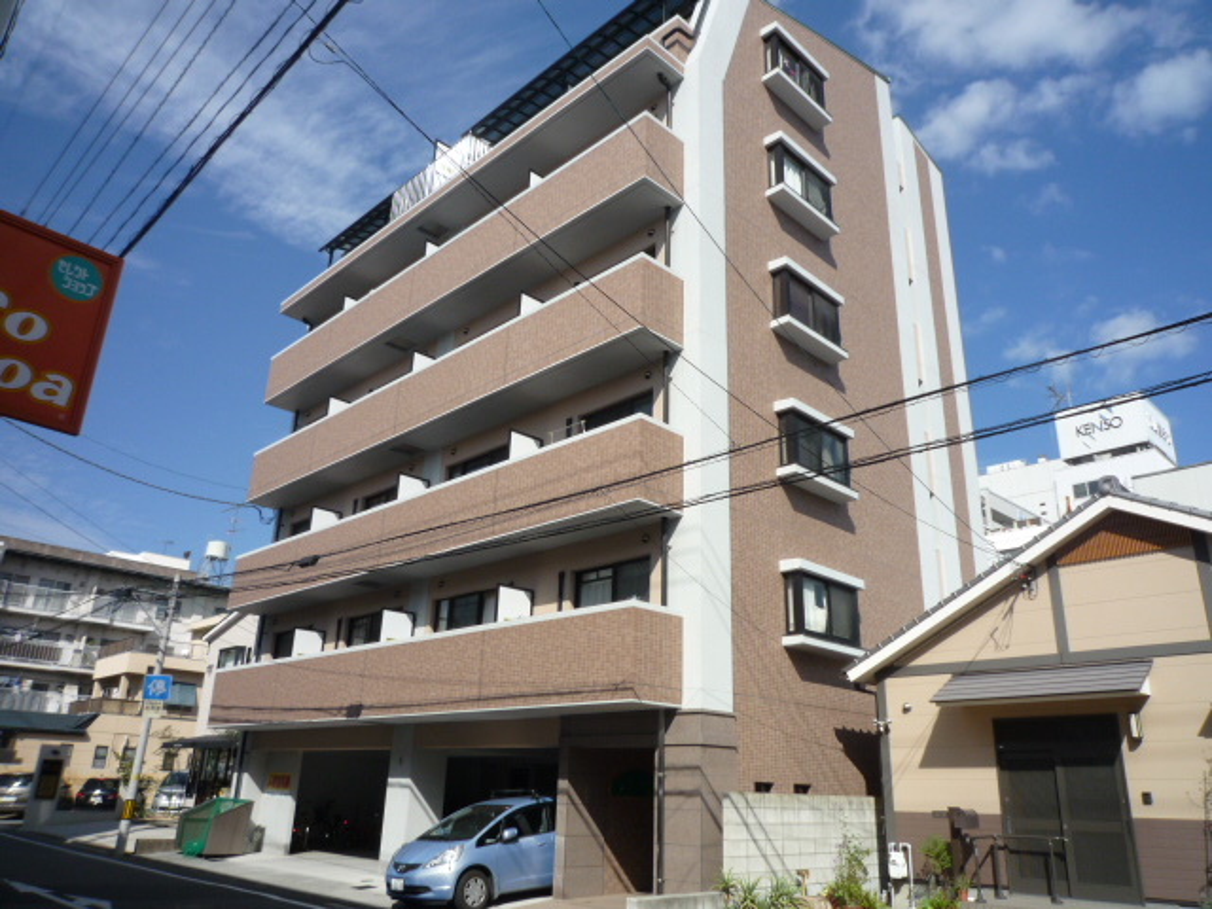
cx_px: 606
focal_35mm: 25
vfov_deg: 54.9
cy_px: 454
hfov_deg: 69.4
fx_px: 875
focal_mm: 4.4
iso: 100
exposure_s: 1/800
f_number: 4.5
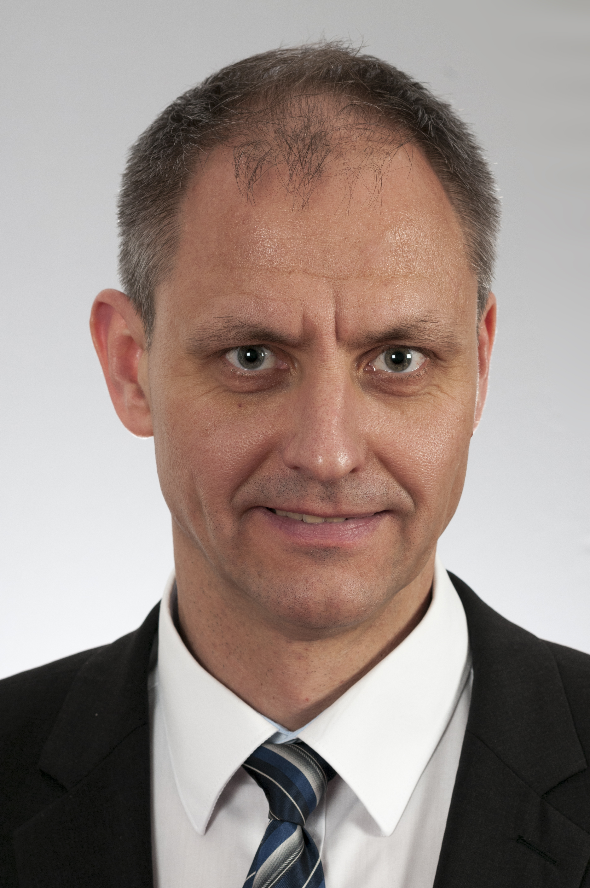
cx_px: 295
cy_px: 444
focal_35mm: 128
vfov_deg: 16.1
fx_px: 3142
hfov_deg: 10.7
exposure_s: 1/160
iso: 200
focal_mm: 85
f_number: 8
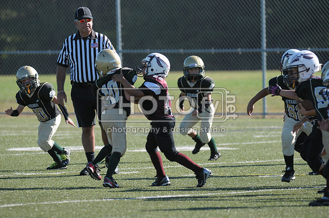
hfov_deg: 5.1
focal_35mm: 405
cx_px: 164
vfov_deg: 3.4
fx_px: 3696
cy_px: 109
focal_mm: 270
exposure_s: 1/2500
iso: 640
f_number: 4
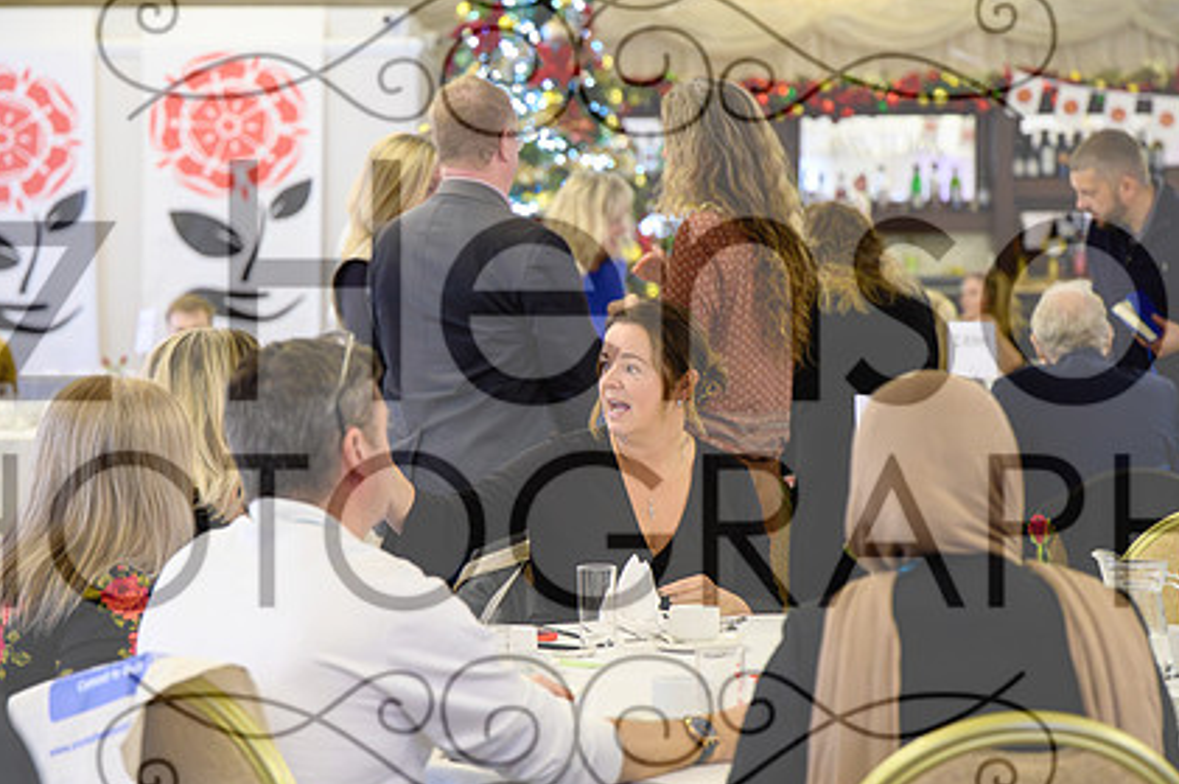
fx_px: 3272
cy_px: 395
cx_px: 571
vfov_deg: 13.7
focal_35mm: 100
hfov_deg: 20.4
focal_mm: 70
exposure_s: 1/200
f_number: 2.8
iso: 10000
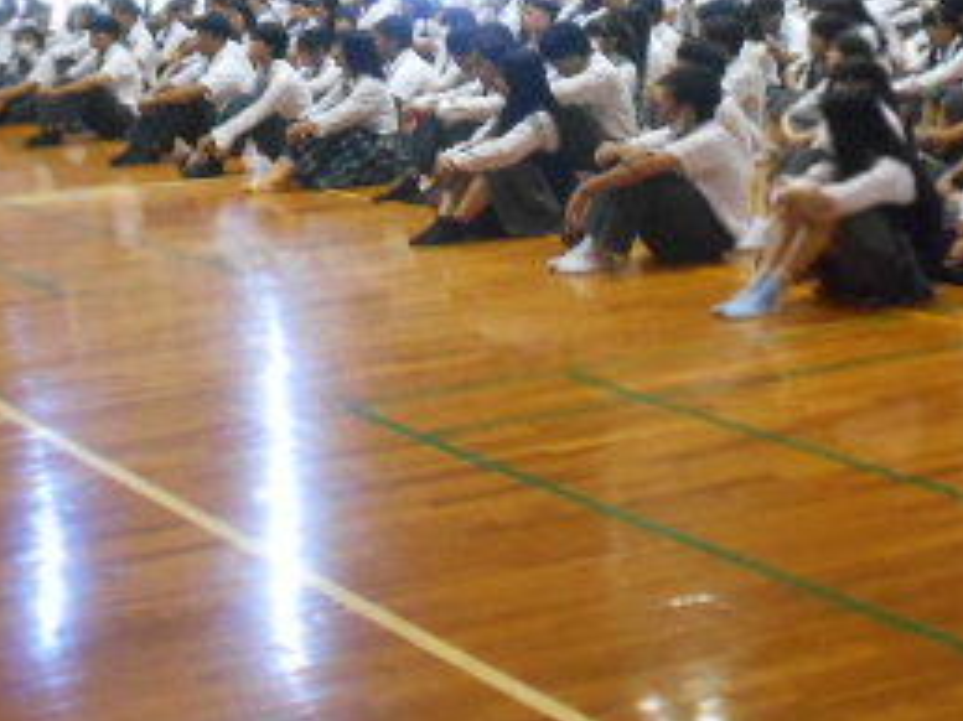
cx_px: 439
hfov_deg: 23.3
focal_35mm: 84
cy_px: -7
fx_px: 2336
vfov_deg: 17.1
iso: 800
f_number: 3.6
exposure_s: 1/50
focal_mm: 5.8
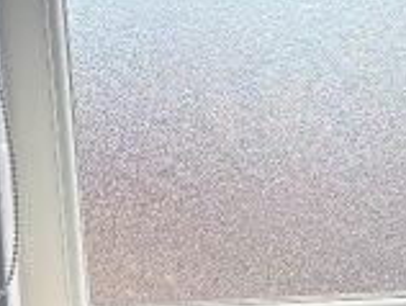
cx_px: 958
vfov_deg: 8.8
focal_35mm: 168
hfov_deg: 10.3
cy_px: 357
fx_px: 1973
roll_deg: +0.5
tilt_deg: -7.6
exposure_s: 1/354
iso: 50
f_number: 1.6
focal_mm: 5.96
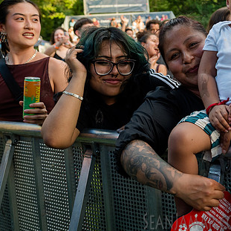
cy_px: 78
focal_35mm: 60
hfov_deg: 28.0
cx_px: 187
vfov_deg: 28.4
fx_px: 453
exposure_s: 1/100
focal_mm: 32
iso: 400
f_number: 4
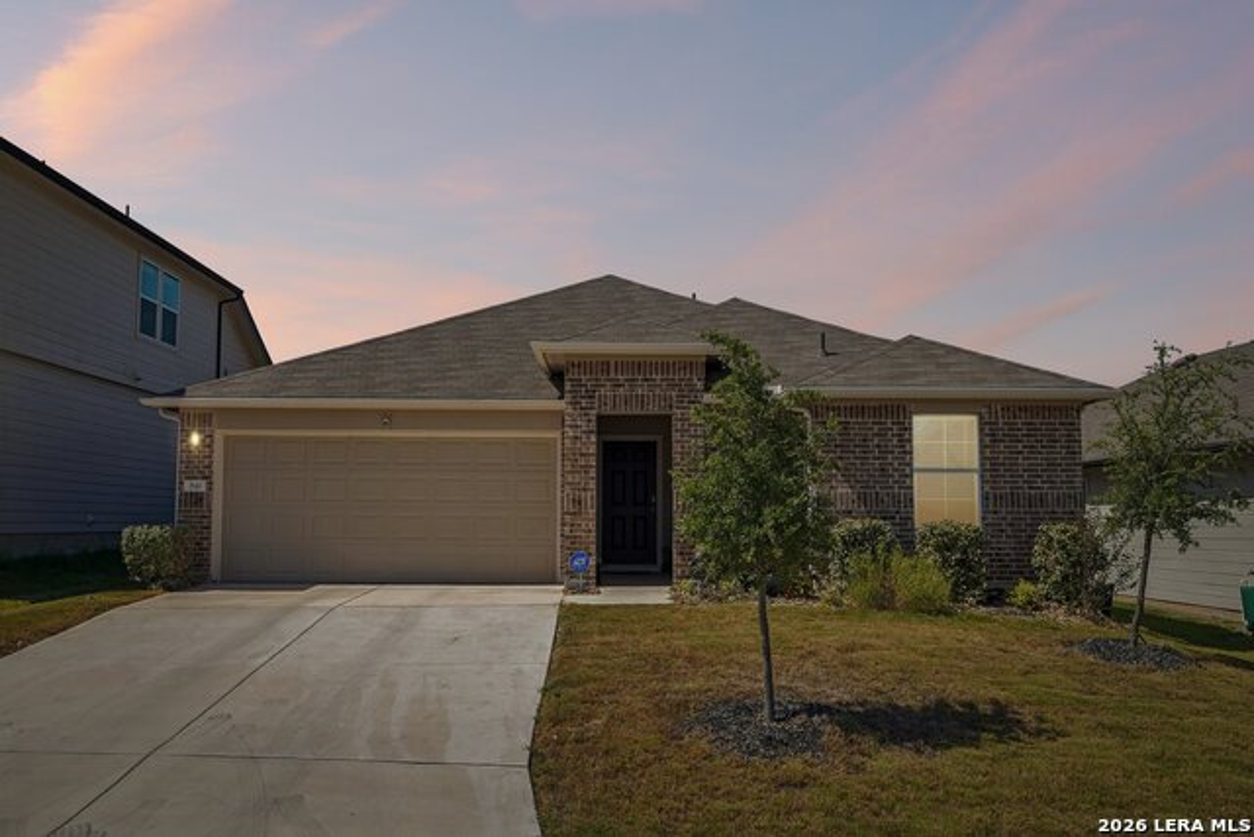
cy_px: 418
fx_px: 1115
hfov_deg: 58.7
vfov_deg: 41.1
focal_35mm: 32
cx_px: 627
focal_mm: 32
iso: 100
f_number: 8
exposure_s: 1/400
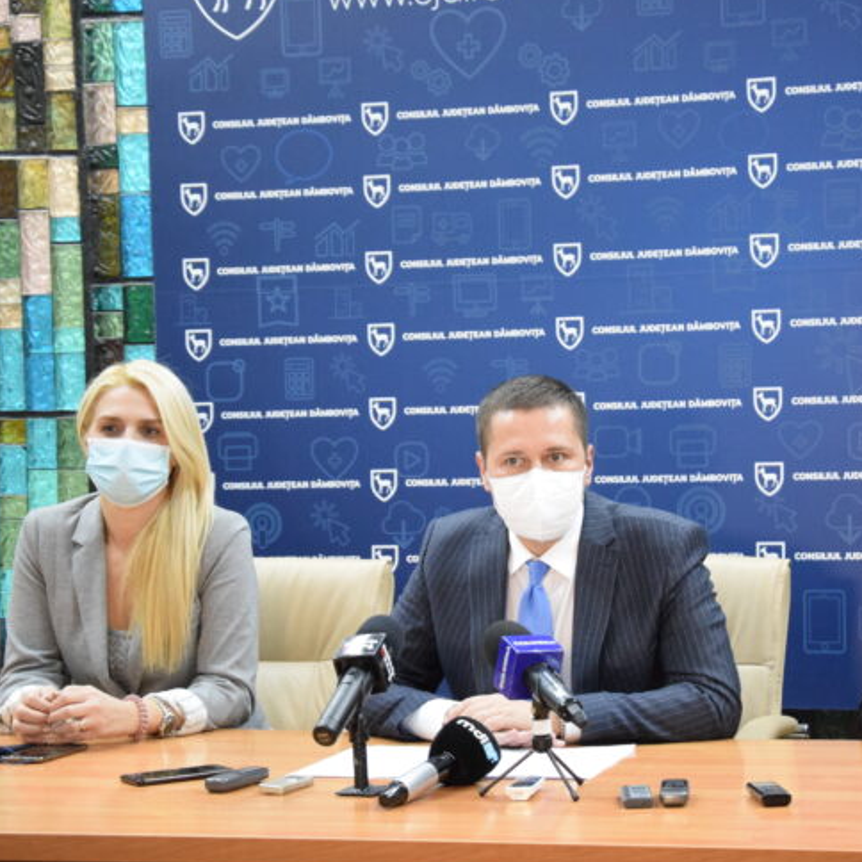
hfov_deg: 20.3
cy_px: 432
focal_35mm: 85
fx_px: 2395
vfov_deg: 20.4
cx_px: 613
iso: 3200
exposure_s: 1/50
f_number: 4.8
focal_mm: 42
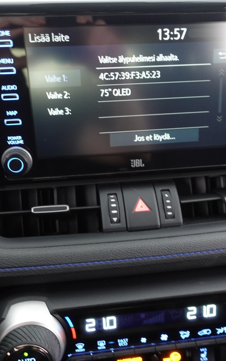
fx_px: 394
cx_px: 122
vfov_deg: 49.3
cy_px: 186
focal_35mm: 40
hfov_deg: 32.0
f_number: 1.8
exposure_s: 1/13
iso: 800
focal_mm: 9.4
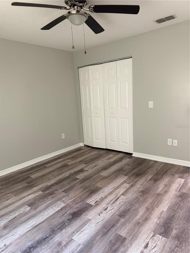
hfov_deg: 56.8
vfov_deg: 71.6
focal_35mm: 24
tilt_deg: -10.1
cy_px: 126
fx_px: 176
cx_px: 95
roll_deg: +3.6
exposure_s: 1/60
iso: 500
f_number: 1.78
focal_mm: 6.76
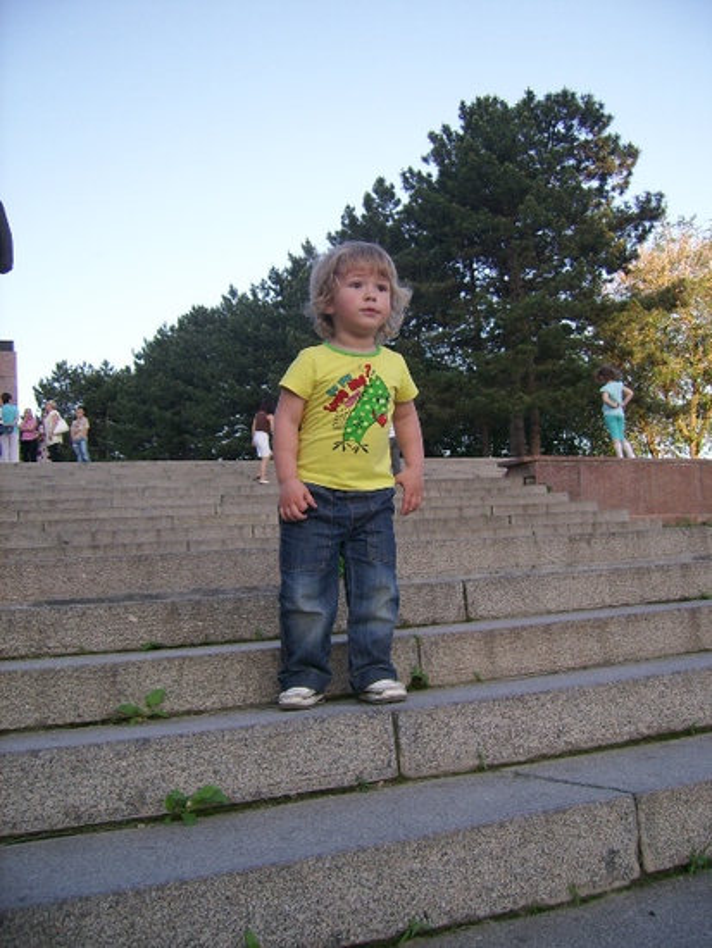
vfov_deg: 52.6
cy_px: 474
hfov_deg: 40.7
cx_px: 356
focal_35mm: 35
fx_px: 959
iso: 50
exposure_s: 1/229
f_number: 2.8
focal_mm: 5.95
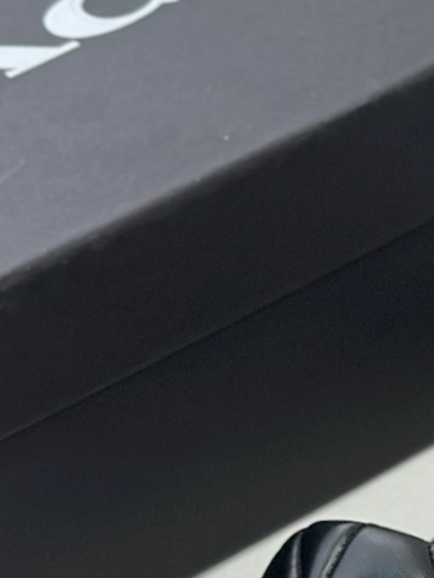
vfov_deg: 10.7
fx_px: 3042
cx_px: 727
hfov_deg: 7.9
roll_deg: +4.5
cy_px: 710
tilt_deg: -42.2
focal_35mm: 182
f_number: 1.78
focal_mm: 6.86
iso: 80
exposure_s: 1/263
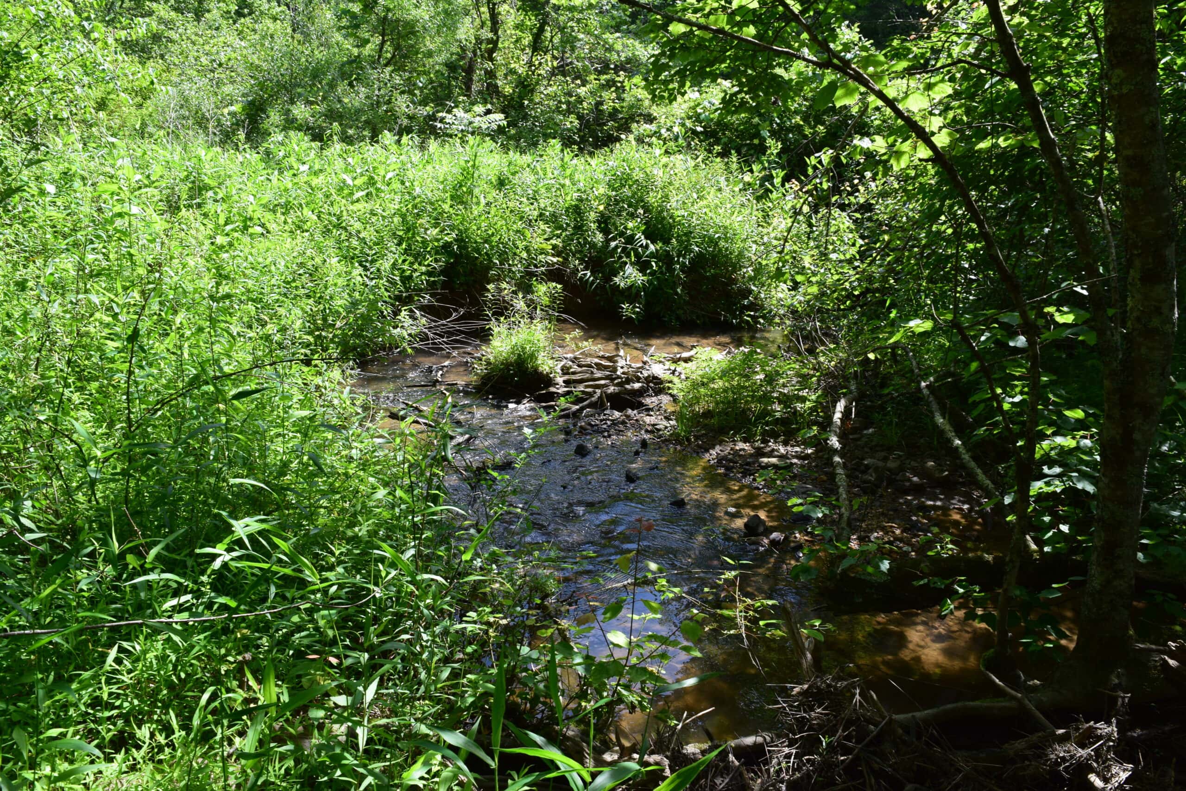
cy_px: 396
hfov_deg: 67.4
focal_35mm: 27
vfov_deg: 47.9
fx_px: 889
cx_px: 593
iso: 400
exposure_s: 1/200
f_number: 10
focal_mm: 18
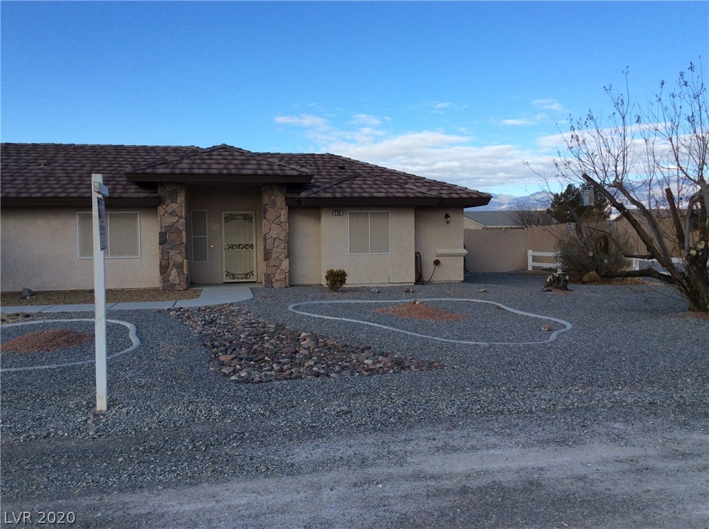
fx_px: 654
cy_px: 264
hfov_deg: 56.9
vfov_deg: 44.0
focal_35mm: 32
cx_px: 354
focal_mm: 3.3
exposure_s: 1/986
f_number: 2.4
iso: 32
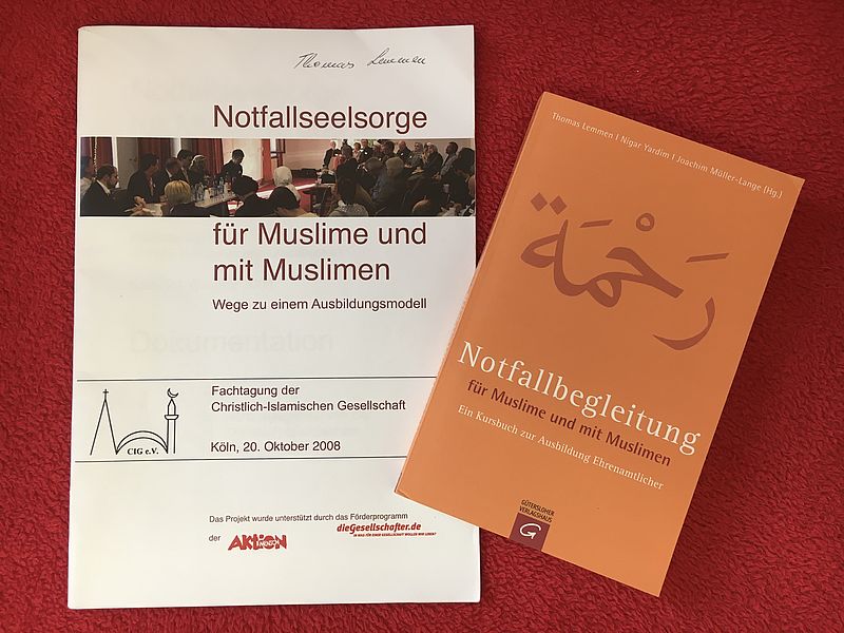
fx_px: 707
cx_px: 422
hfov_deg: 61.7
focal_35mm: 29
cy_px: 316
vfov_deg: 48.2
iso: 40
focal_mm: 4.15
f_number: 2.2
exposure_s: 1/33
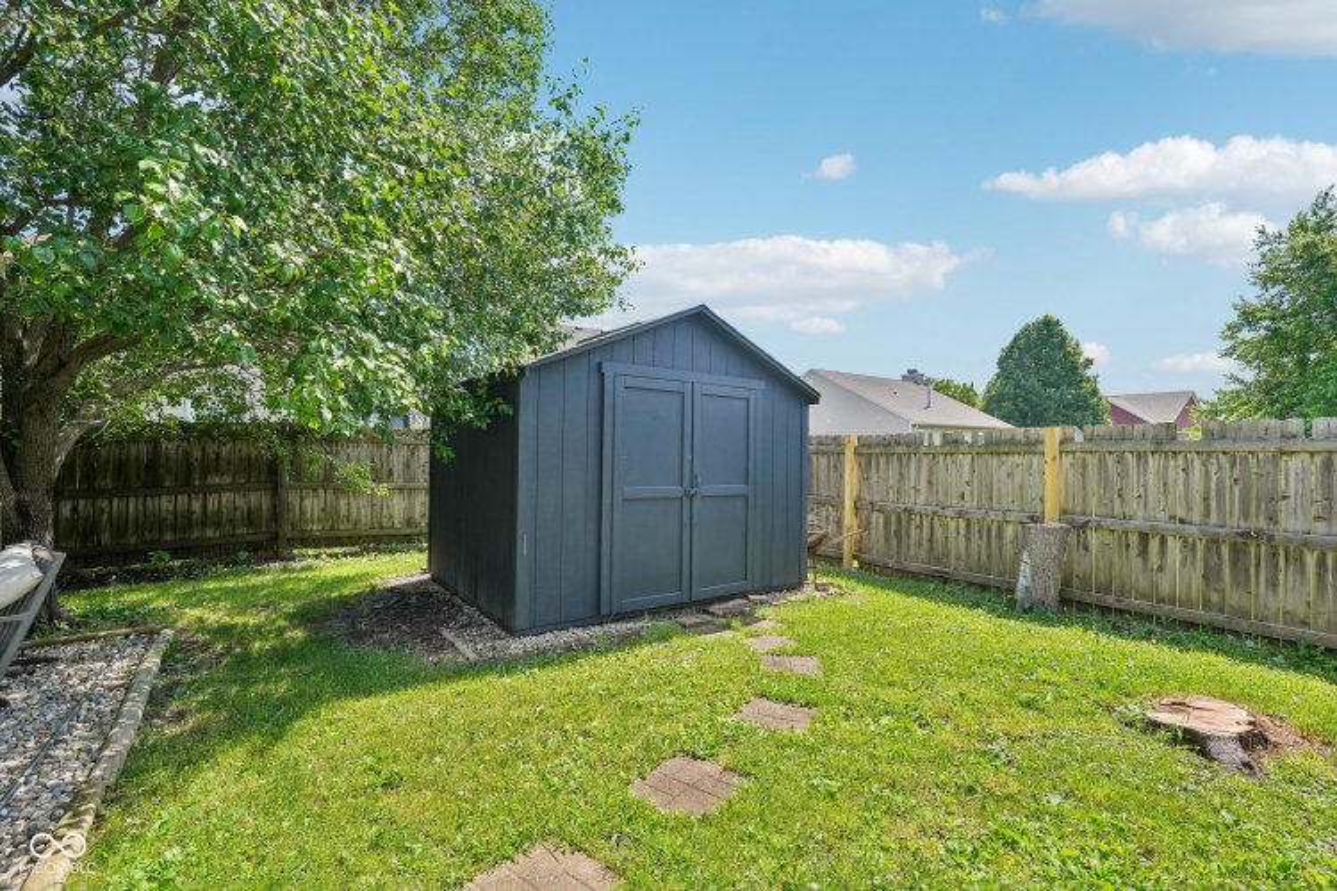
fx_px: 594
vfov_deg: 73.7
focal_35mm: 16
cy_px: 446
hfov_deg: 96.7
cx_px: 668
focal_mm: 16
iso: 100
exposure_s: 1/100
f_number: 8
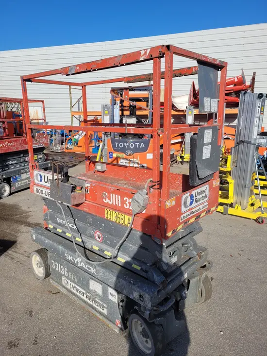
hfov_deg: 53.1
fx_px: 267
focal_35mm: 26
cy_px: 178
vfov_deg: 67.3
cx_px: 134
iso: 40
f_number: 1.8
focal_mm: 5.4
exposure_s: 1/3390
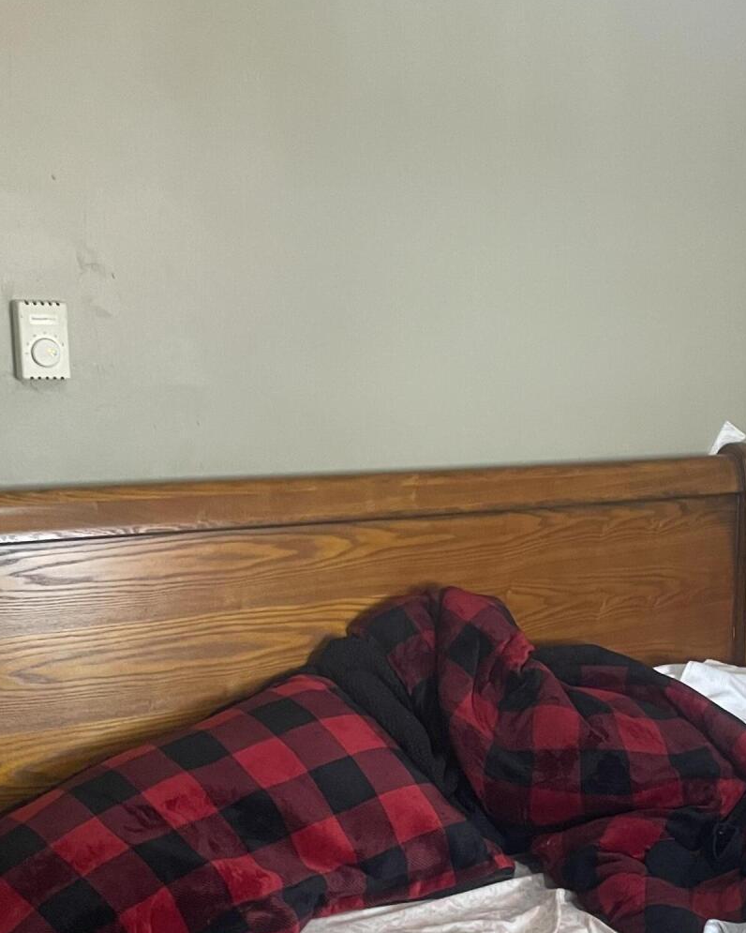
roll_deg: +0.4
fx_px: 1408
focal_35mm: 51
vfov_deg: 35.8
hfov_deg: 29.3
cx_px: 538
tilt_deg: -14.4
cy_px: 708
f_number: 1.6
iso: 400
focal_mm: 4.2
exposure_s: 1/40
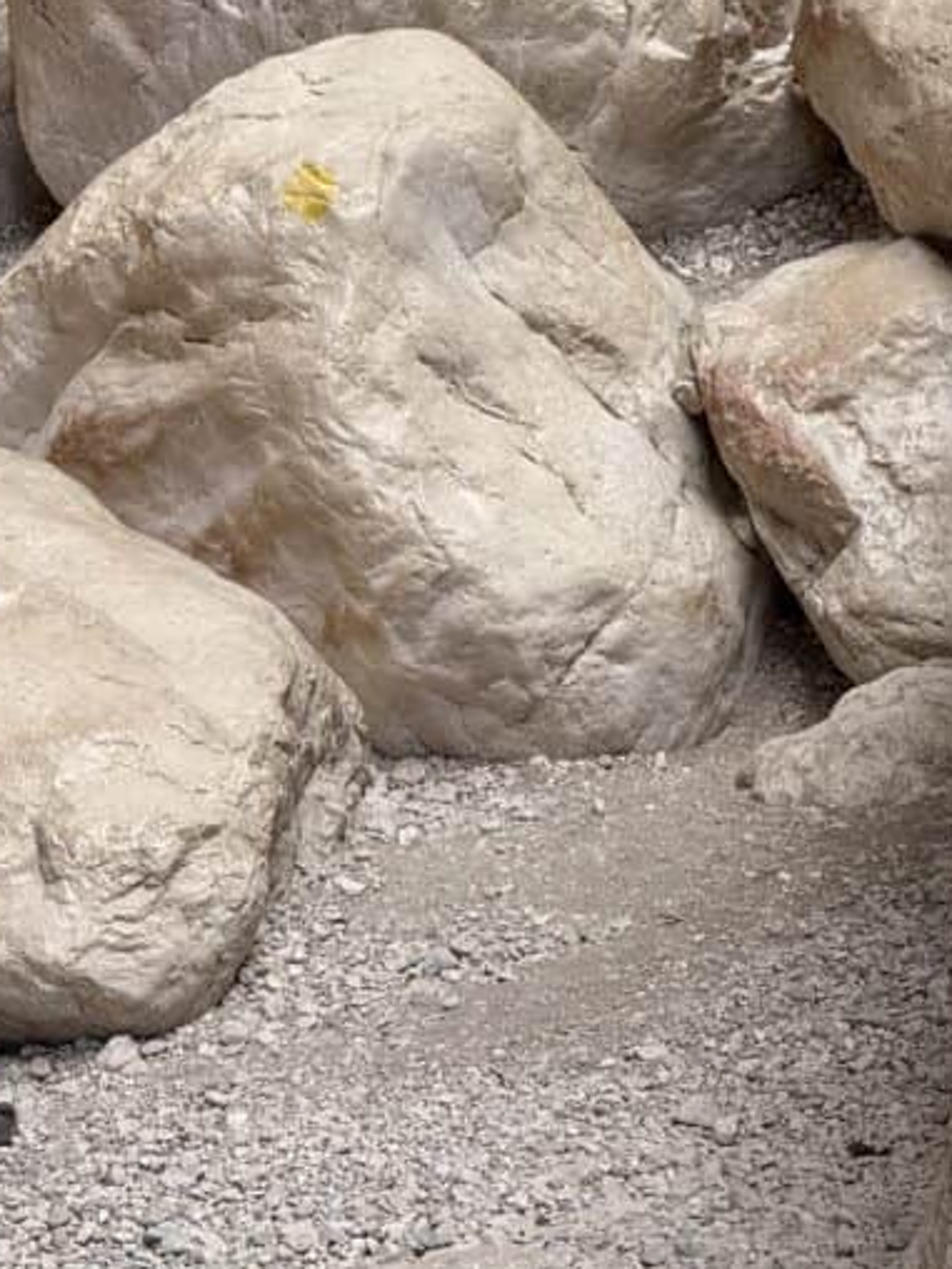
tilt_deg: -6.5
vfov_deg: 8.2
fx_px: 8874
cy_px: 185
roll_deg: +0.8
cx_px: 205
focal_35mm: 242
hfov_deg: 6.1
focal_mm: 15.66
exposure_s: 1/131
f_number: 2.8
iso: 50
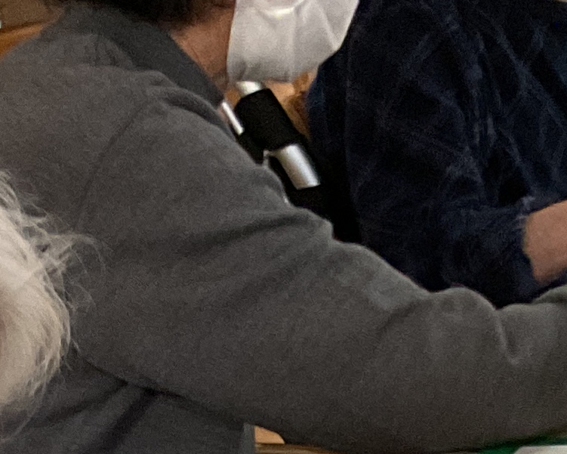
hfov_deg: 12.3
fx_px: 2551
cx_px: -146
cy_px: 999
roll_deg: +6.6
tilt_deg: -29.7
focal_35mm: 152
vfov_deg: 9.3
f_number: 1.8
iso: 250
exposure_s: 1/60
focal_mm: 3
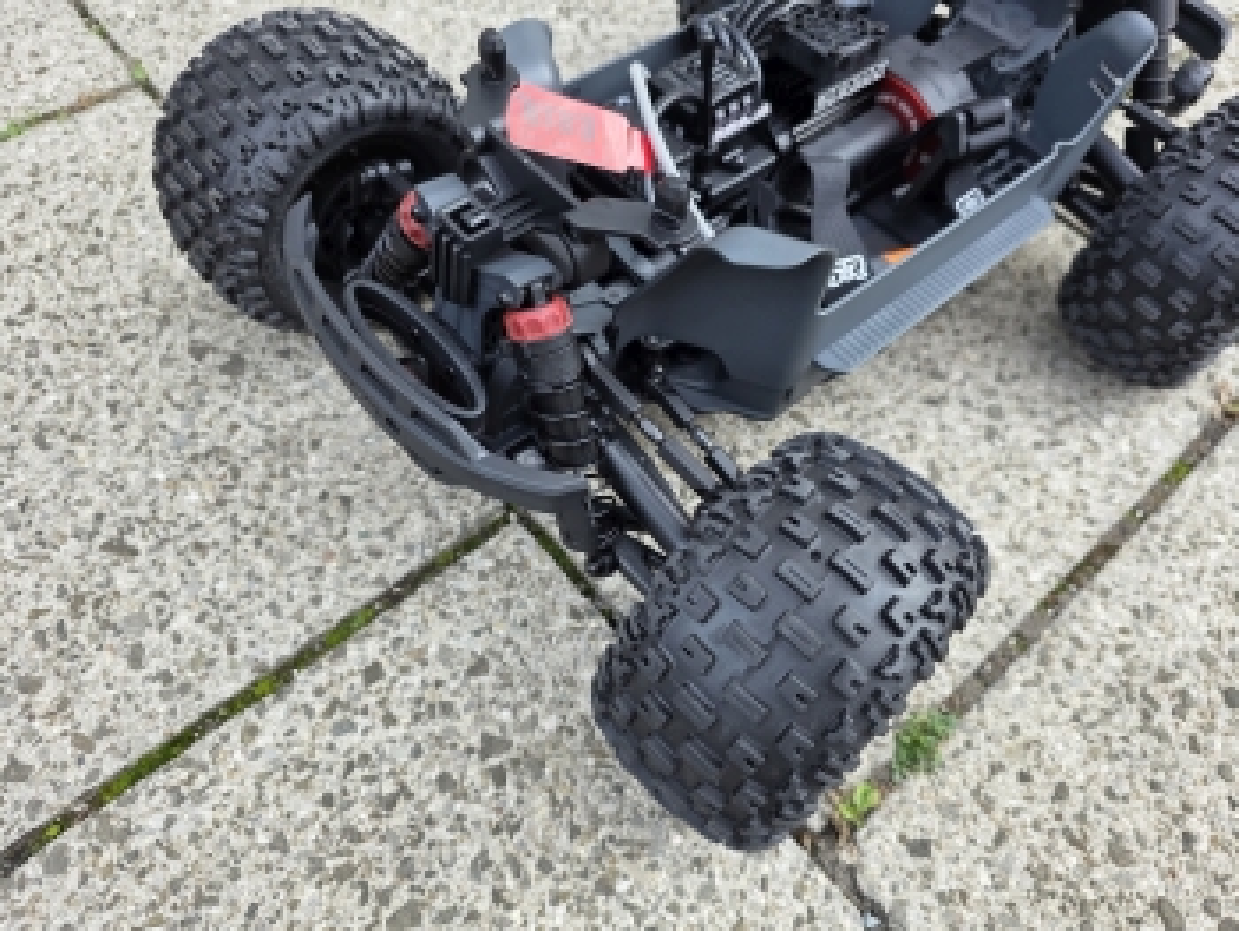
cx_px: 620
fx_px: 824
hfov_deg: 73.9
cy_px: 466
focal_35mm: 23
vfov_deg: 58.9
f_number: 1.7
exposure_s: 1/180
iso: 100
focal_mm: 6.3
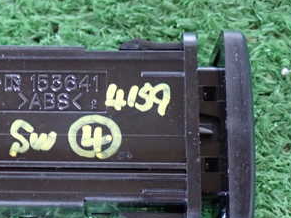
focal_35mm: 97
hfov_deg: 20.0
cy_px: 150
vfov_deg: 15.2
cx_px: 61
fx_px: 815
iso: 800
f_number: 3.1
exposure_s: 1/20
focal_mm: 8.4
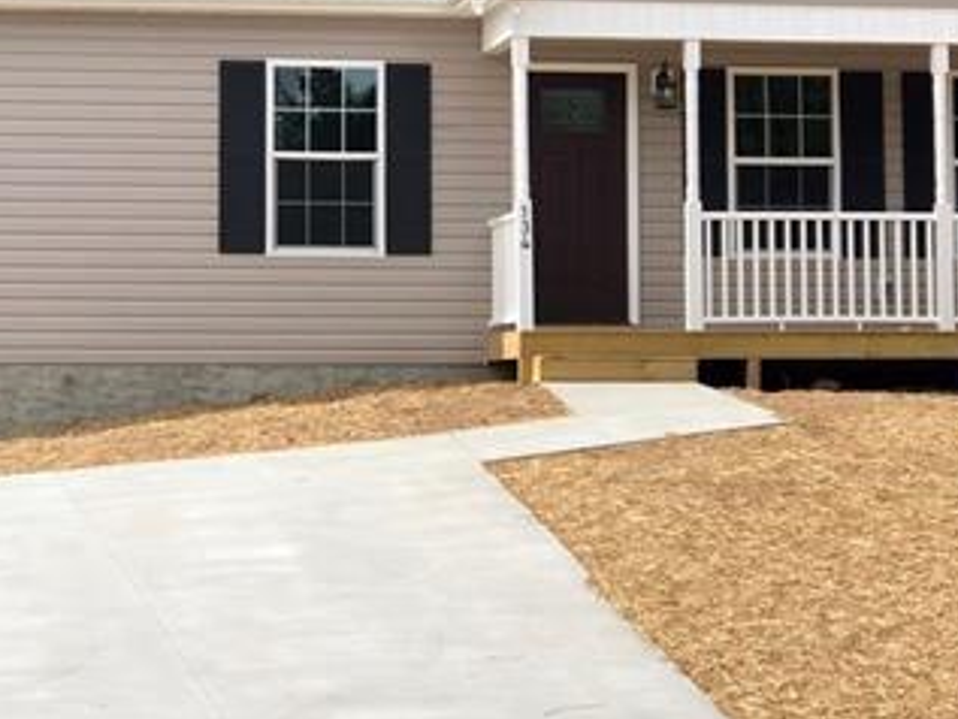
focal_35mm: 115
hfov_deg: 17.1
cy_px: 196
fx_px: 3184
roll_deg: -0.2
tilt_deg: +4.5
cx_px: 375
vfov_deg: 12.9
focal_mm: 6.6
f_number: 2.8
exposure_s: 1/516
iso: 20
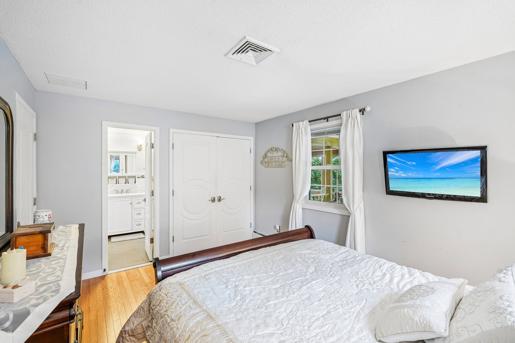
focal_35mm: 16
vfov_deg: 73.7
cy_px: 172
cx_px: 258
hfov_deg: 96.7
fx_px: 229
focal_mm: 16
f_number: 8
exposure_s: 1/4
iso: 400
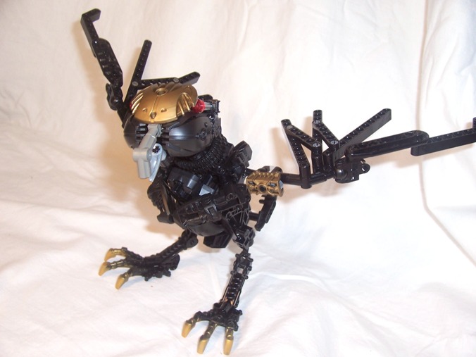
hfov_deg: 54.0
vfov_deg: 41.8
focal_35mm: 34
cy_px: 178
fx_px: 468
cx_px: 238
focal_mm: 5.6
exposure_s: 1/60
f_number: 2.7
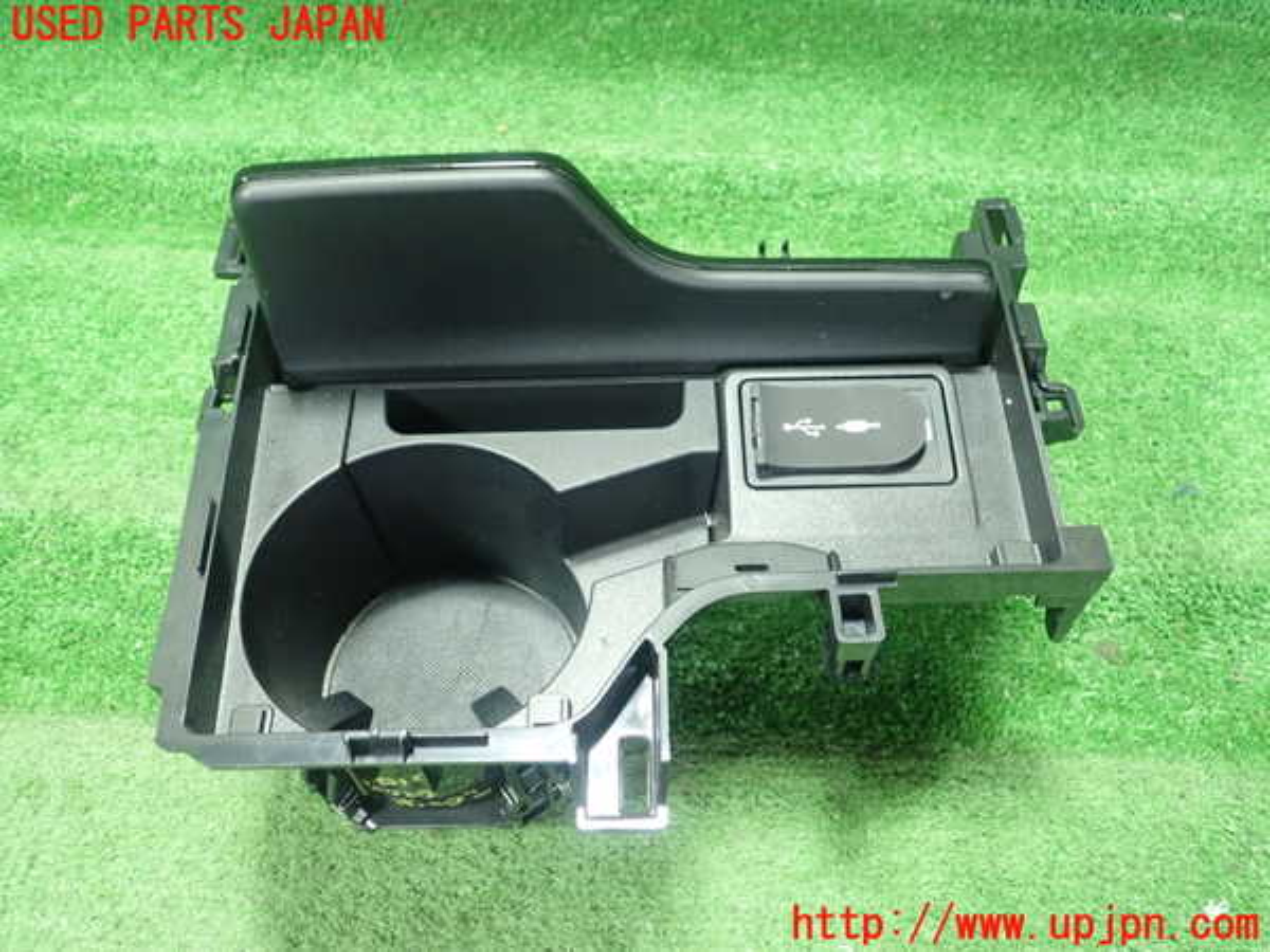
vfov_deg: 46.8
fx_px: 1101
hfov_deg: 60.0
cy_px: 476
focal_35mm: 30
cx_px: 635
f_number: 2.3
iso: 800
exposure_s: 1/80
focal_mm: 5.5
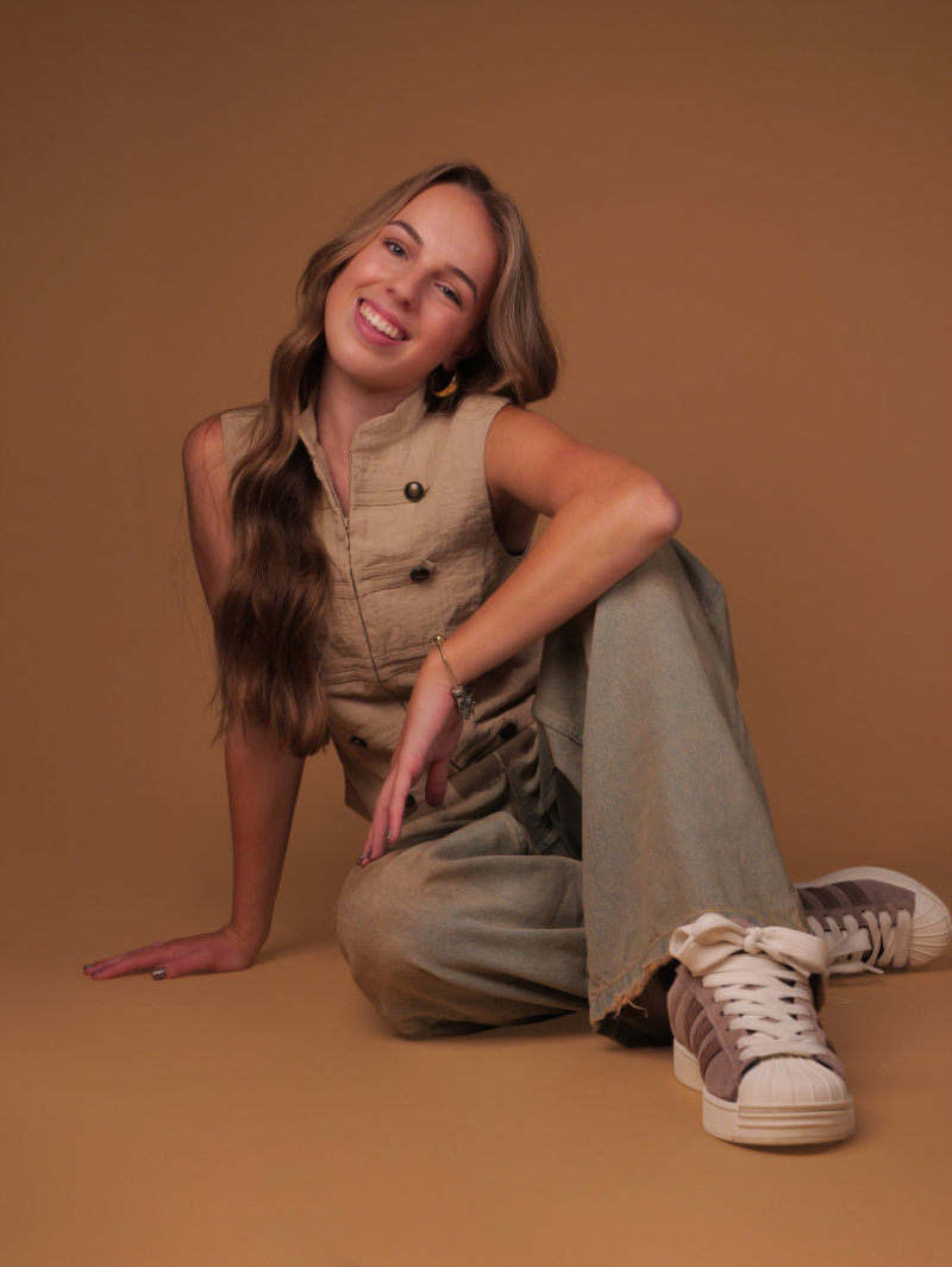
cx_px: 476
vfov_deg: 38.2
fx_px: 1832
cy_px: 634
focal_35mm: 50
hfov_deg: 29.1
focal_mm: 25
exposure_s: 1/250
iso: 320
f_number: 3.5
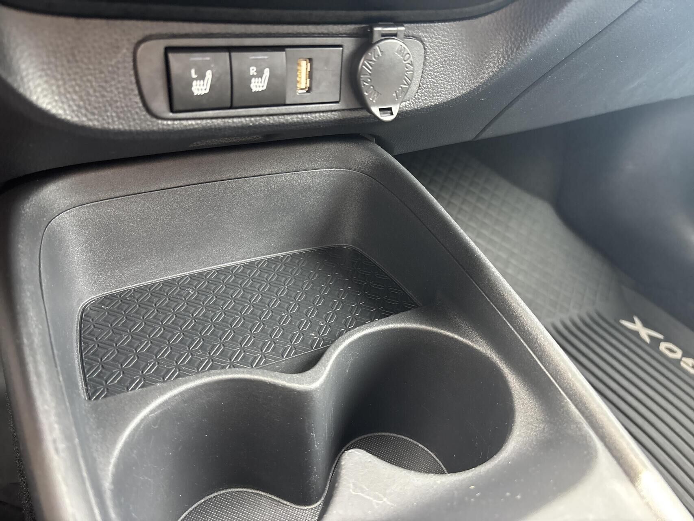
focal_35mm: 26
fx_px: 521
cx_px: 347
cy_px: 260
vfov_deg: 53.1
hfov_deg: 67.3
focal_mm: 5.96
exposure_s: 1/60
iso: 400
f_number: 1.6
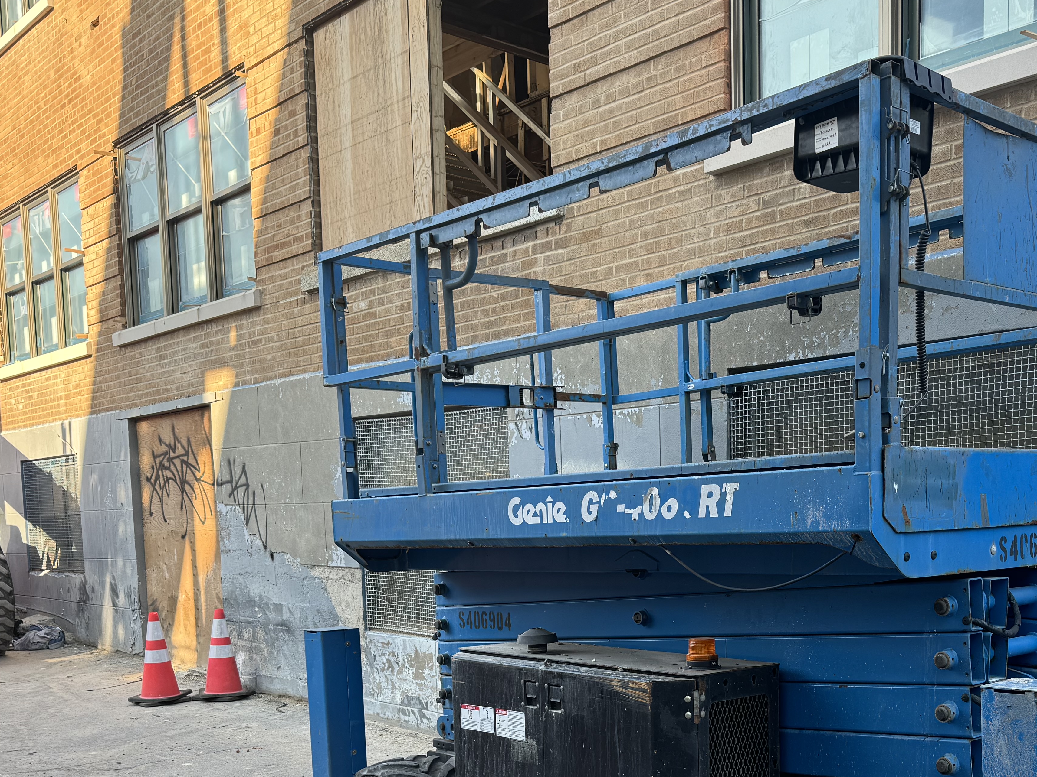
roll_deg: +0.7
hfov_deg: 46.0
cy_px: 634
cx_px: 700
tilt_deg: -5.1
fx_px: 1198
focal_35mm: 40
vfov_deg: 34.7
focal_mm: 6.76
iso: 80
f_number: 1.78
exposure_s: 1/293
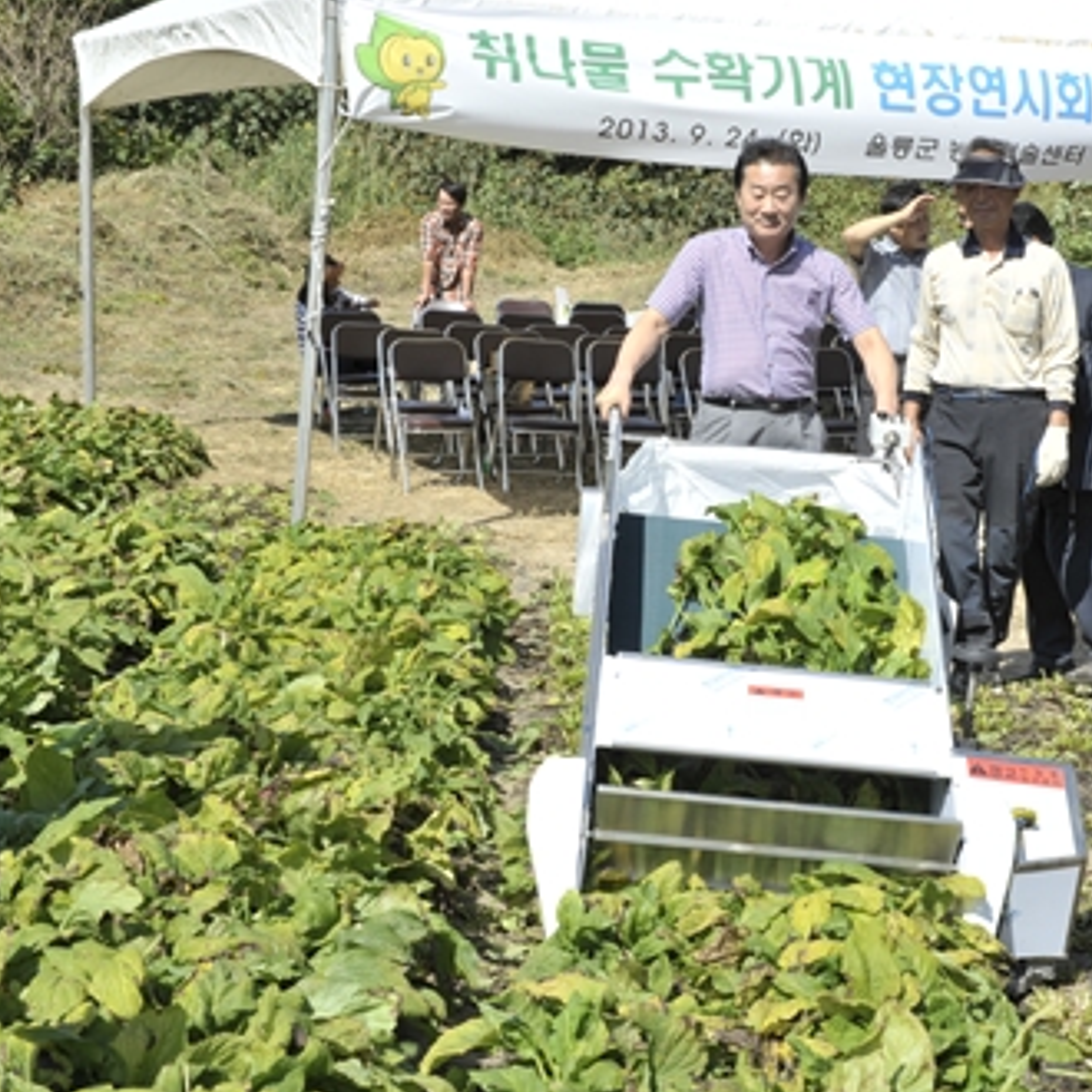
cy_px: 548
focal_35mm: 67
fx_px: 2391
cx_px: 761
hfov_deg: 25.5
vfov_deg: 25.7
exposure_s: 1/60
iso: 250
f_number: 22
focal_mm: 52
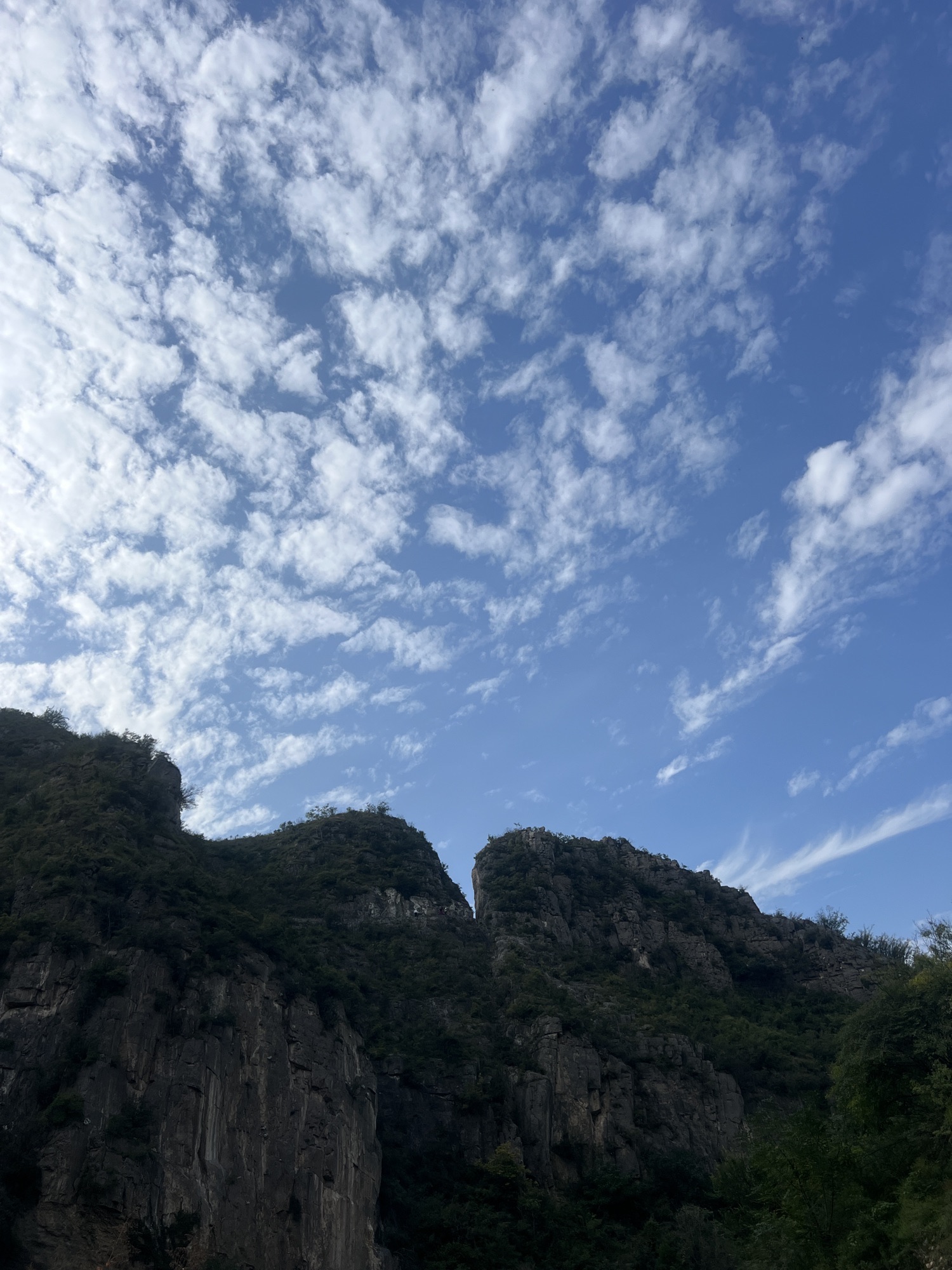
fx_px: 953
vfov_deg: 67.3
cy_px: 635
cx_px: 476
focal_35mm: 26
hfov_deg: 53.1
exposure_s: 1/6993
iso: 50
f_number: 1.5
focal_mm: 5.7
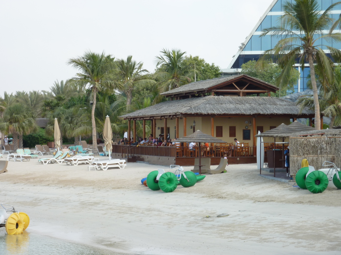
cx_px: 170
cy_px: 128
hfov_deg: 17.7
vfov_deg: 13.3
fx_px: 1093
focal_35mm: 111
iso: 80
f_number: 4.4
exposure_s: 1/320
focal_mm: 18.2
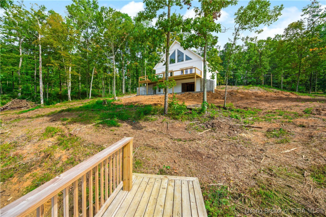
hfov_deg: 104.3
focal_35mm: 14
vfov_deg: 81.1
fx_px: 127
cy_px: 108
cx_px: 163
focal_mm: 14
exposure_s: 1/640
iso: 200
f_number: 6.3
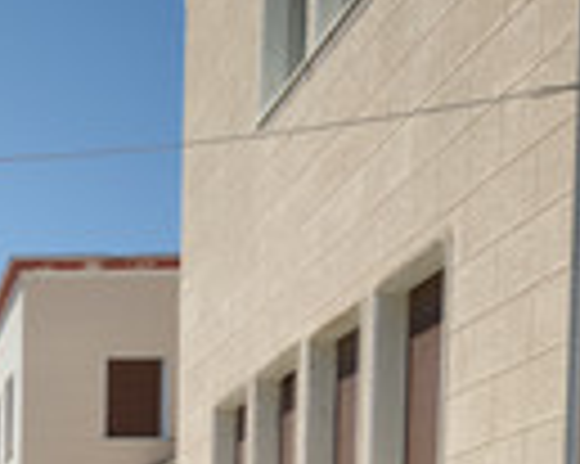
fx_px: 1492
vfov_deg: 15.6
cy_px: 782
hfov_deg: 19.4
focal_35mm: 87
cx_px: -265
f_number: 1.67
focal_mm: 8.71
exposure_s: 1/4324
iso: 50
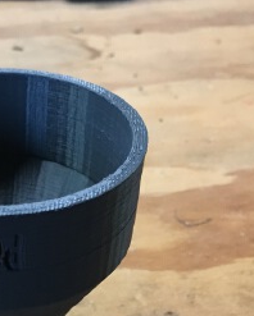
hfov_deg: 23.7
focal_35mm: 61
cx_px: -13
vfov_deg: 30.5
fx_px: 572
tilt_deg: -38.5
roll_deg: +0.7
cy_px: 234
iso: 200
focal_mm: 4.15
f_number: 2.2
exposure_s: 1/30
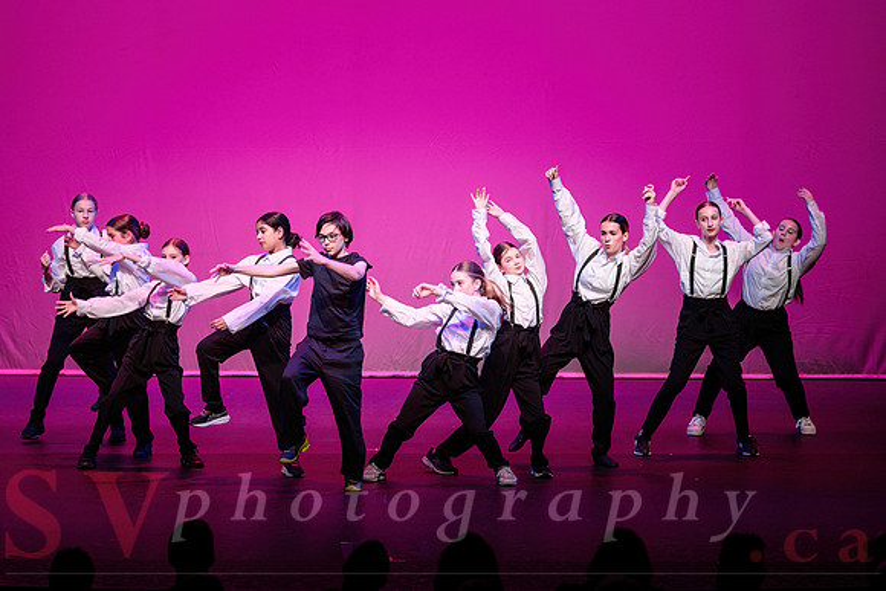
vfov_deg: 11.5
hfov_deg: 17.2
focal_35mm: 119
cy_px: 262
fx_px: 2932
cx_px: 393
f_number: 2.8
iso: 800
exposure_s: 1/500
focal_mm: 105
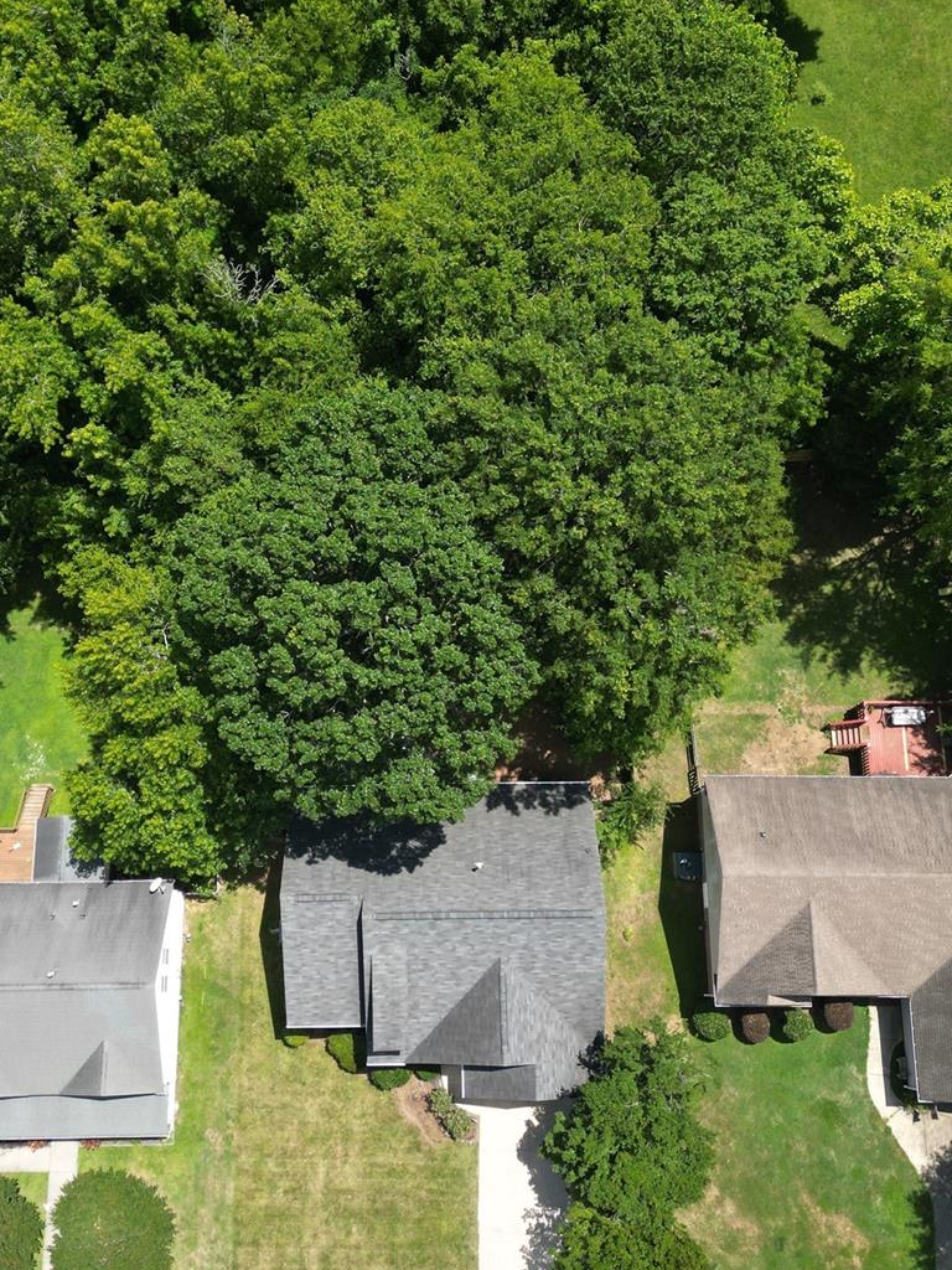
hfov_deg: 39.6
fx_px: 1320
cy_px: 590
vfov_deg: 51.3
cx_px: 436
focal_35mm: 36
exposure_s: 1/2000
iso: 110
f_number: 1.7
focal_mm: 6.72
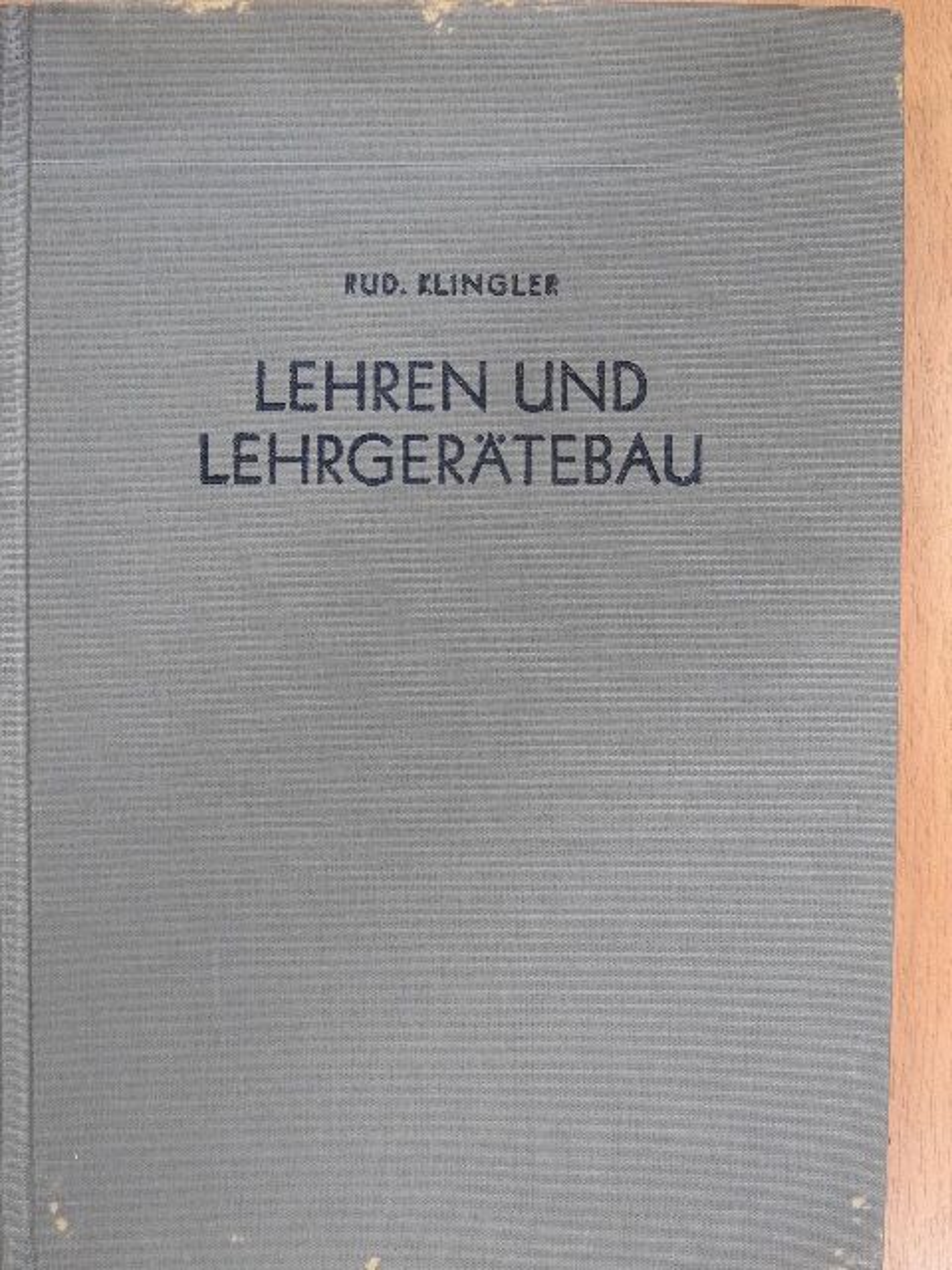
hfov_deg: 36.0
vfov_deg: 46.8
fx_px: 1467
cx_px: 476
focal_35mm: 40
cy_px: 635
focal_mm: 7.2
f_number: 3.8
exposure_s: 1/13
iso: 400
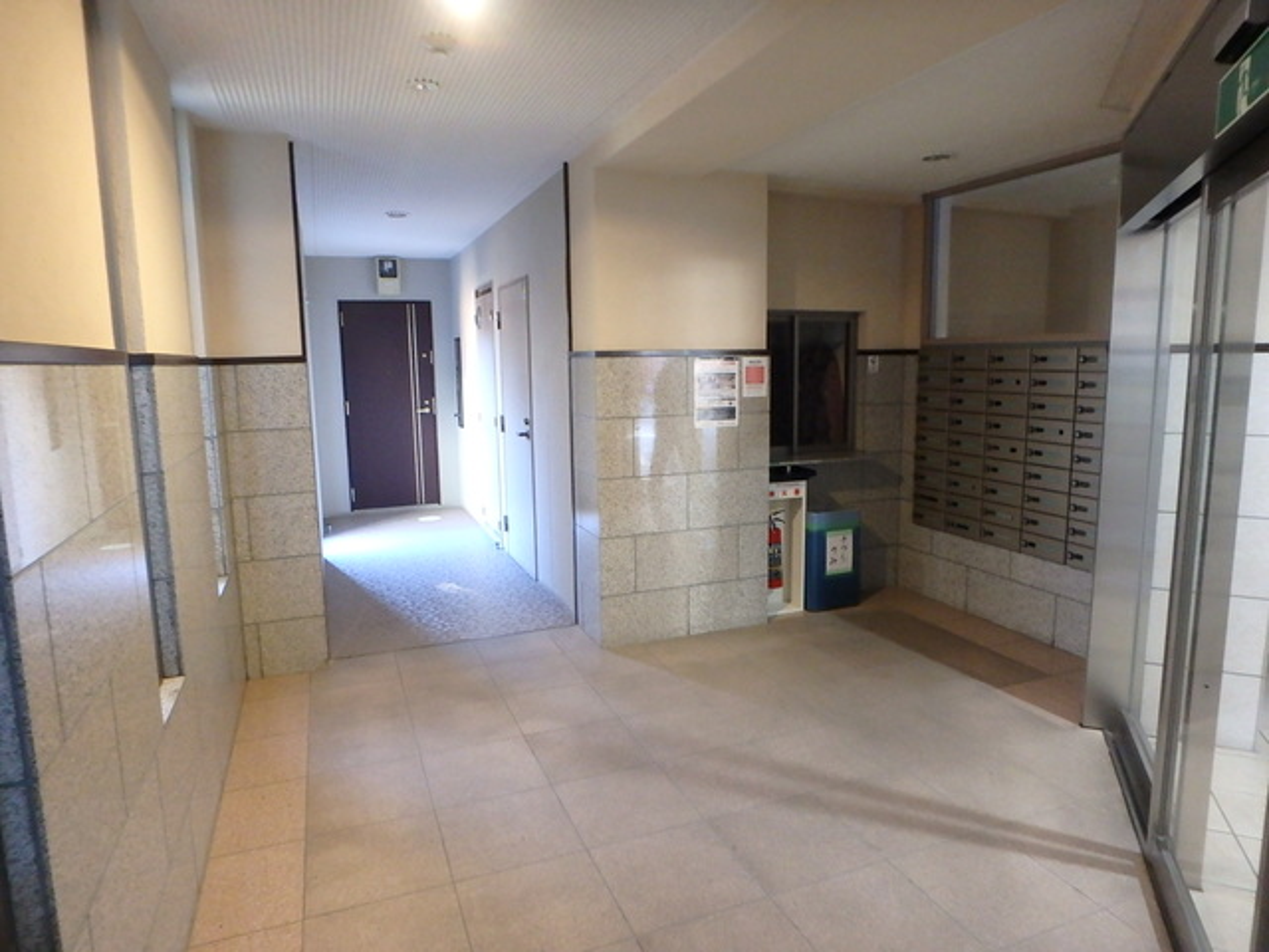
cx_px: 634
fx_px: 770
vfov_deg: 63.4
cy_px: 476
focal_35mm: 21
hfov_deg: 79.0
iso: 800
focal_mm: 3.7
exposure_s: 1/10
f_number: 3.5
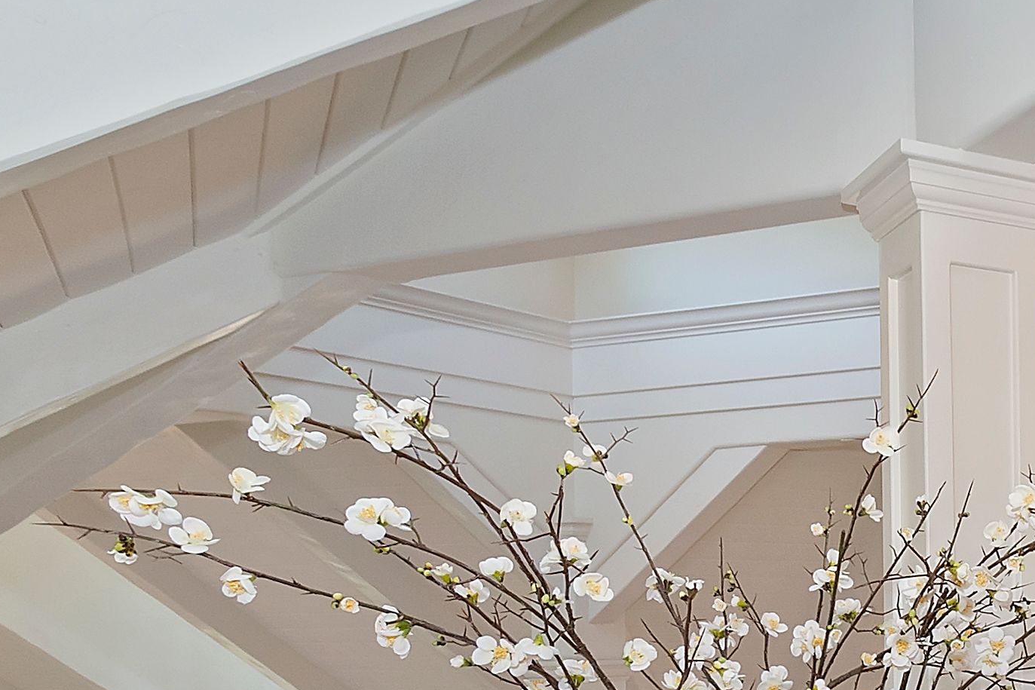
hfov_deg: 34.2
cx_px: 1309
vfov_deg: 29.9
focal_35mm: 43
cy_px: 612
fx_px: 1236
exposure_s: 1/30
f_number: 8
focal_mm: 10
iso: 400
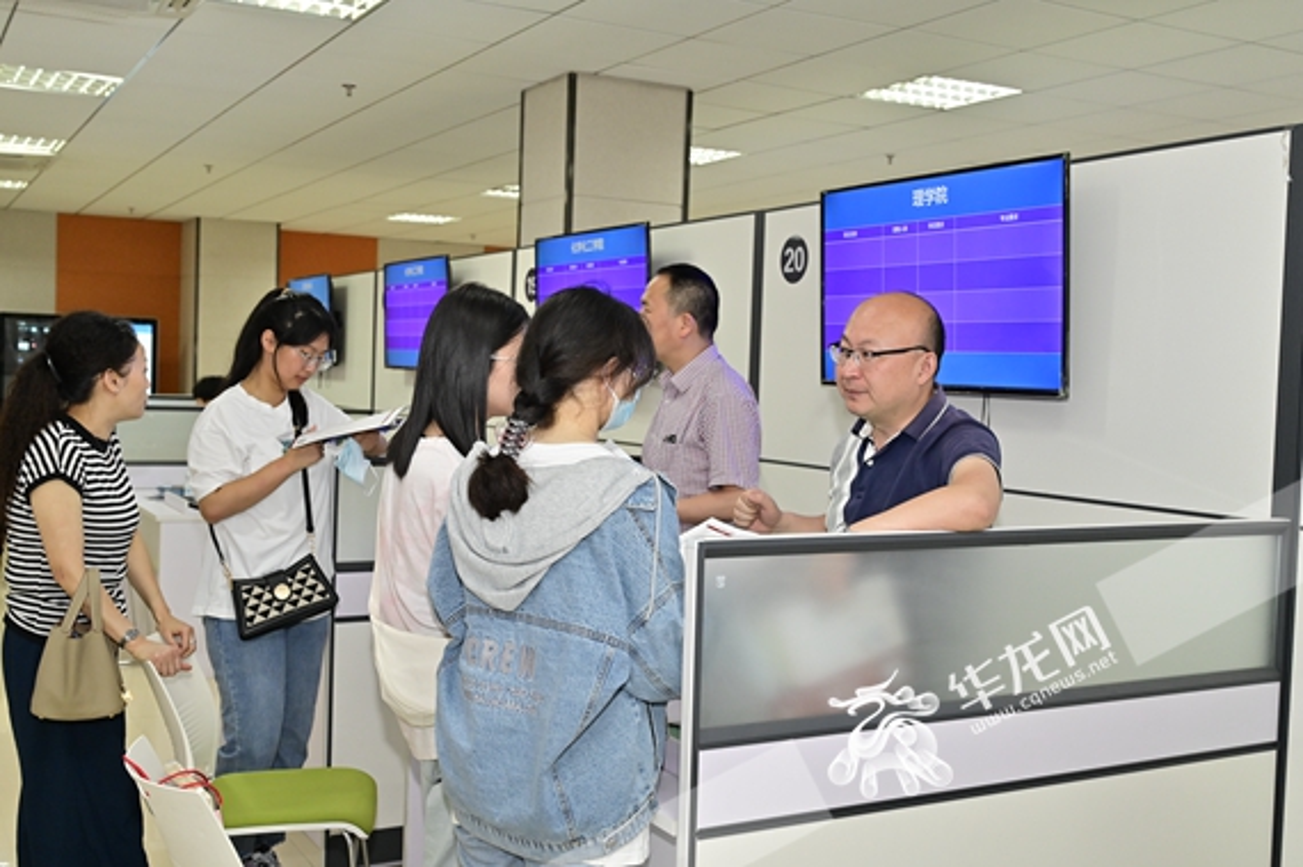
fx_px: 1374
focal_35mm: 38
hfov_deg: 50.7
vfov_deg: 35.0
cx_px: 652
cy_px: 434
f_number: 5
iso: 2000
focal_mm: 38
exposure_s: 1/125
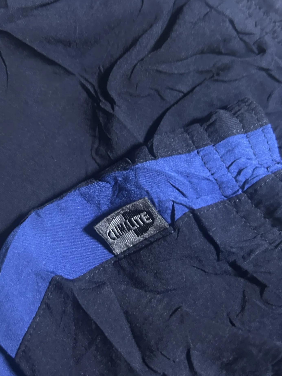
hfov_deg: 39.6
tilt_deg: -54.5
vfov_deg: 51.3
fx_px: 391
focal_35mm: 36
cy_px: 169
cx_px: 134
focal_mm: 5.7
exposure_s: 1/33
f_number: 1.5
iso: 500
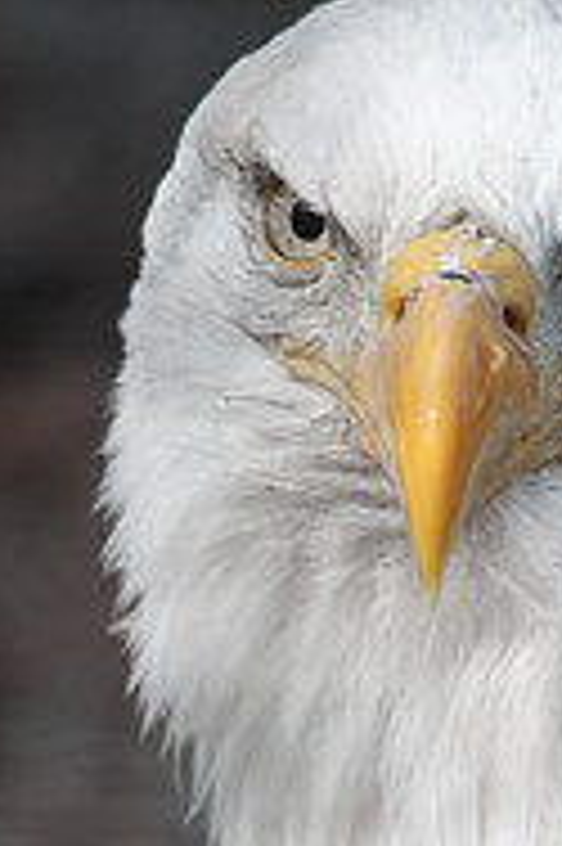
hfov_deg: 0.8
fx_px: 42131
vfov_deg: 1.1
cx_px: 506
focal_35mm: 1796
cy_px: 792
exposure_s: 1/125
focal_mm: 500
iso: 400
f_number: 6.3
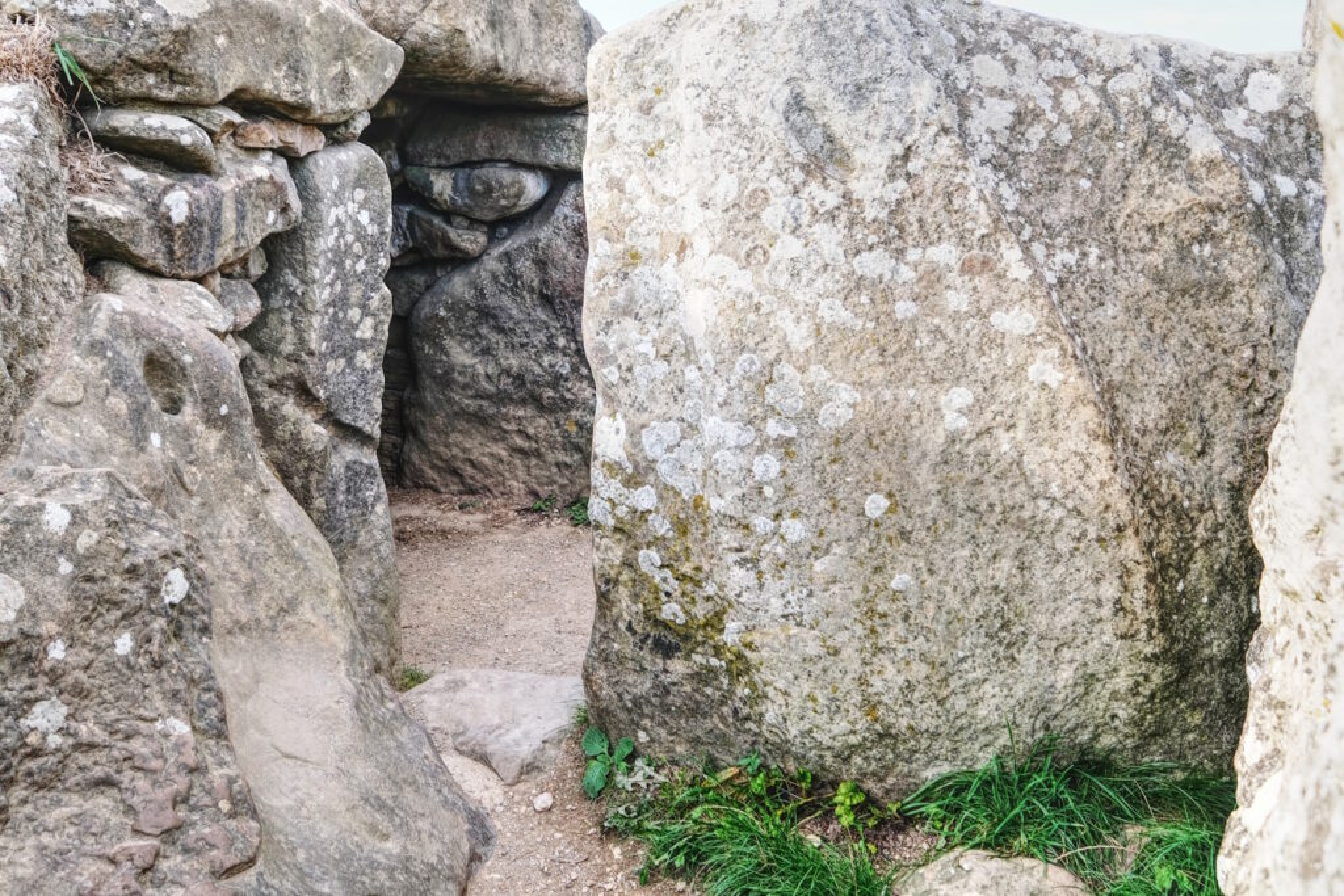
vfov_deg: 36.9
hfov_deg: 53.1
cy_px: 448
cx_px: 672
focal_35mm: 36
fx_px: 1344
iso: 320
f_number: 5.6
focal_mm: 24
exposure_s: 1/140
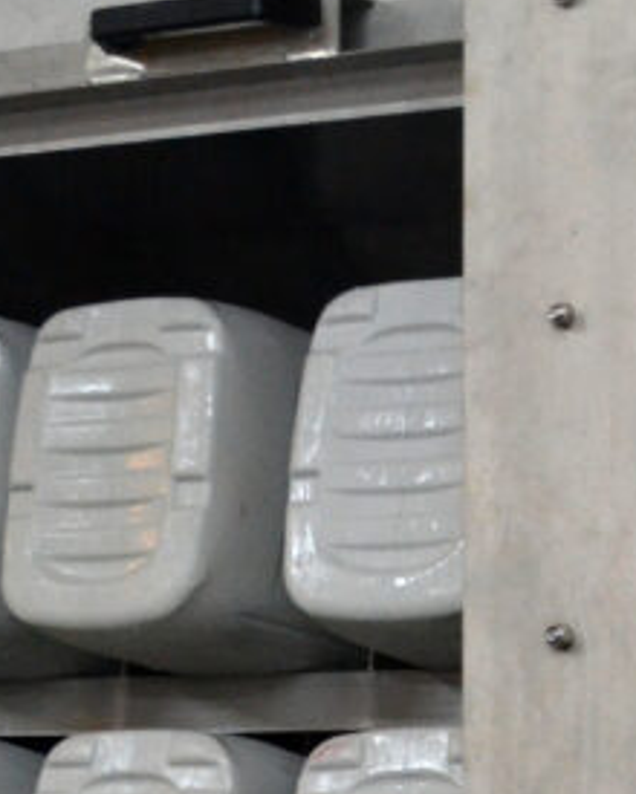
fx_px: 3953
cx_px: 864
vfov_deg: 11.3
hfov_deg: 9.0
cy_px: 847
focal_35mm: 168
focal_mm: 32
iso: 1800
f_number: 4.8
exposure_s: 1/60
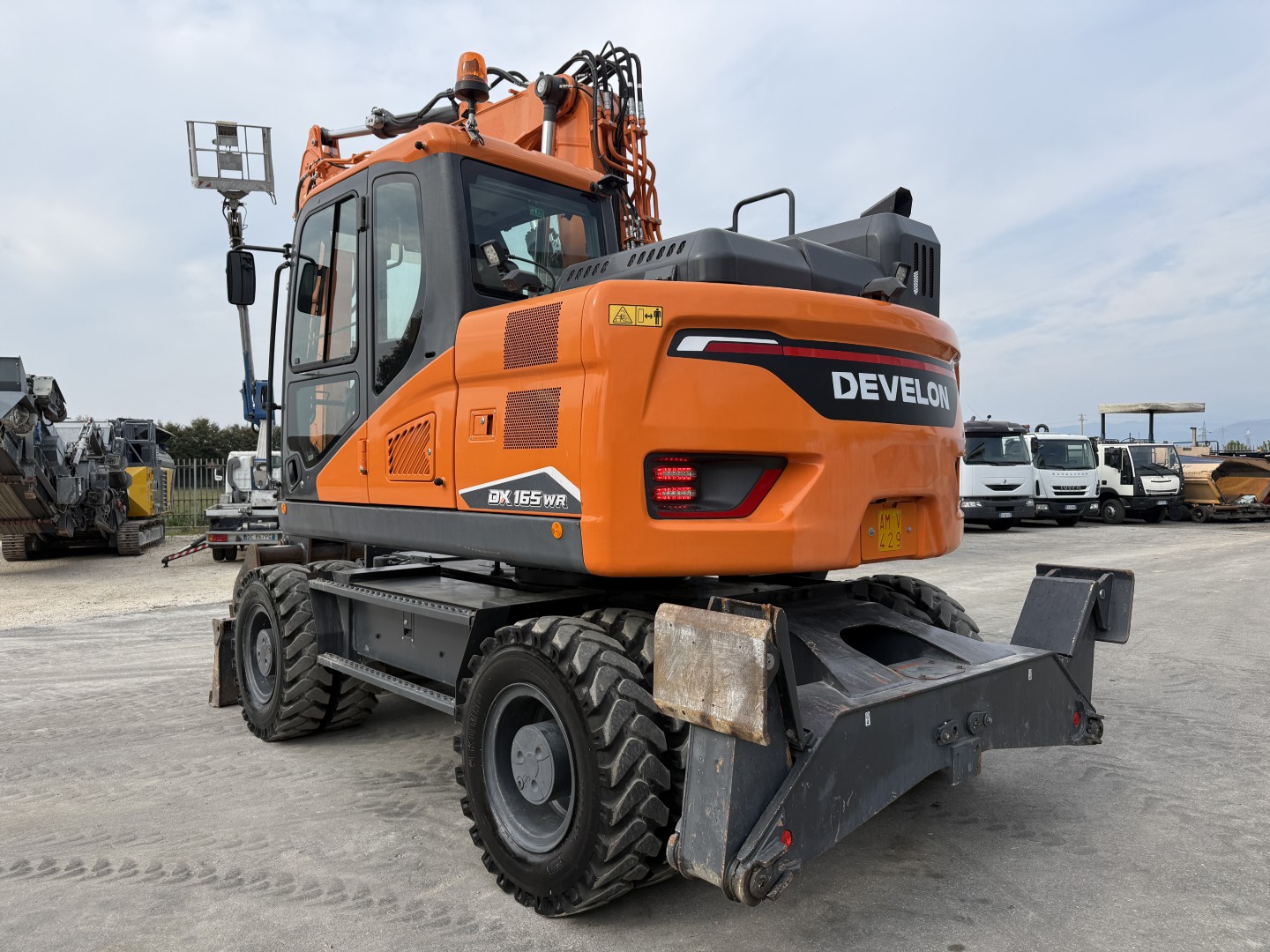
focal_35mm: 24
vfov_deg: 56.8
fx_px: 881
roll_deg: +1.4
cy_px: 476
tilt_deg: -0.2
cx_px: 635
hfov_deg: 71.6
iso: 80
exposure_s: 1/3279
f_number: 1.78
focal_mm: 6.76
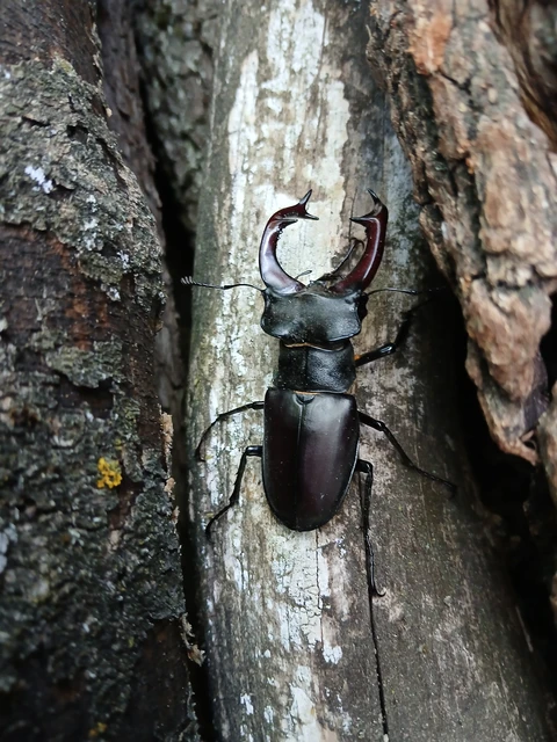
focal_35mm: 26
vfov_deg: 67.3
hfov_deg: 53.1
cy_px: 371
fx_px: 558
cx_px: 278
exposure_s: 1/25
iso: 400
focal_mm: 3.98
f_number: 1.8
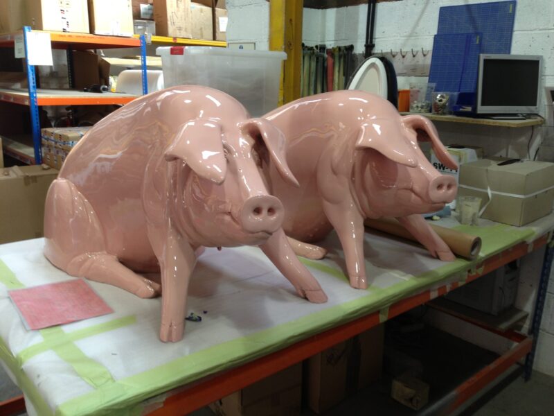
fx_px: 528
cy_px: 208
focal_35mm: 33
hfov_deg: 55.4
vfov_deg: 42.9
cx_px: 277
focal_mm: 4.13
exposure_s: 1/20
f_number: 2.4
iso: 50
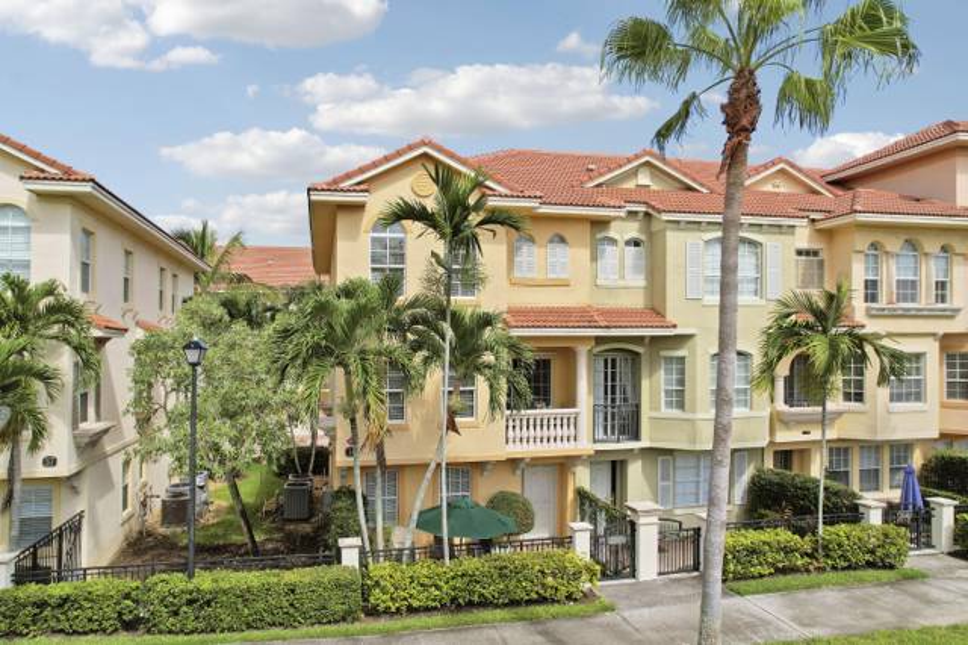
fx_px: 591
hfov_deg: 78.6
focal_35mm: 22
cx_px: 484
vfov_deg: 57.2
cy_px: 322
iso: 130
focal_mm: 8.38
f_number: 2.8
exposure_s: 1/60
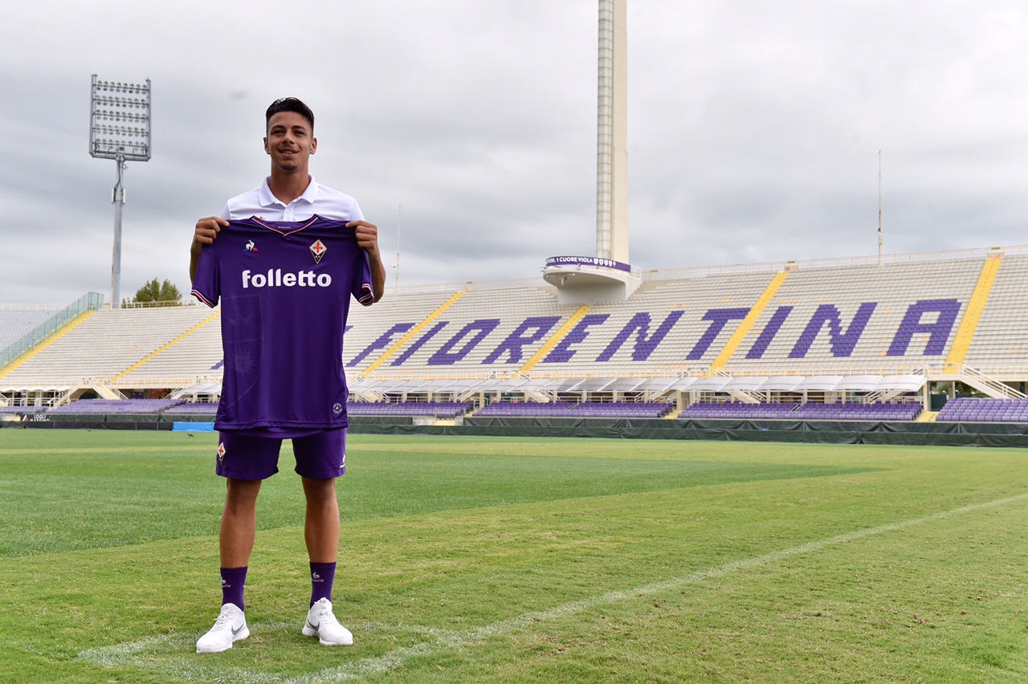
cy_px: 342
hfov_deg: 48.5
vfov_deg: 33.4
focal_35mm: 40
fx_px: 1142
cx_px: 514
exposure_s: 1/1250
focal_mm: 40
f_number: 7.1
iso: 1000
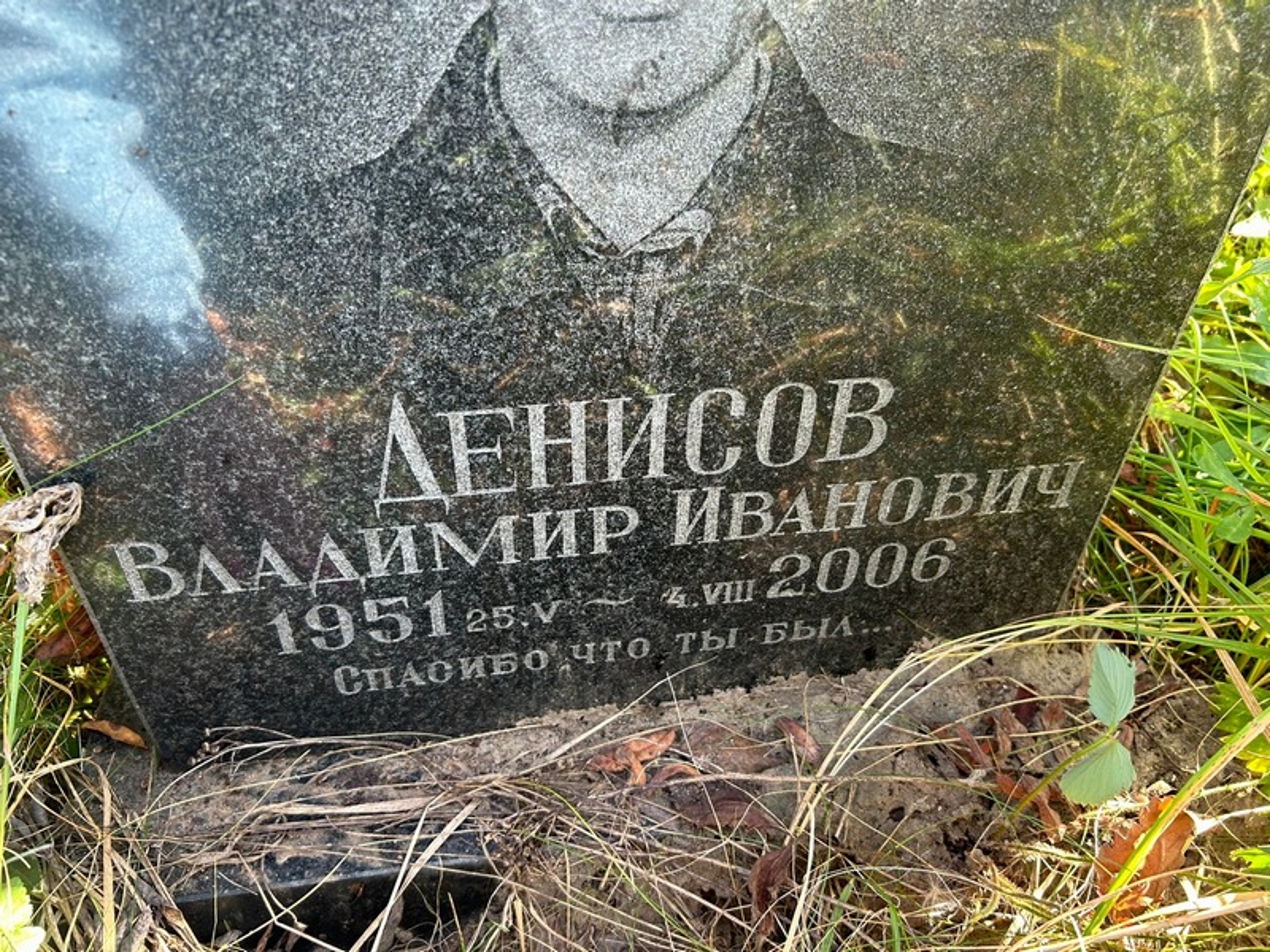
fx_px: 954
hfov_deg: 67.3
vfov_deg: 53.1
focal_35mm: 26
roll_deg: -1.8
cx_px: 635
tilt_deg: -37.2
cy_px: 476
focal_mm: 5.7
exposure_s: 1/121
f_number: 1.5
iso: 64
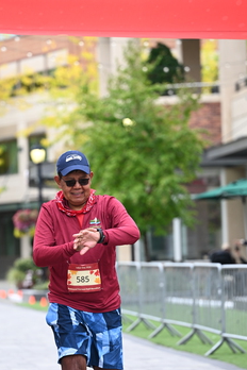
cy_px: 209
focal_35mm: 163
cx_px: 103
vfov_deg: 12.6
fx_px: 1677
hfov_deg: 8.4
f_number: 2.8
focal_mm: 103
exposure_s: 1/1000
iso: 400
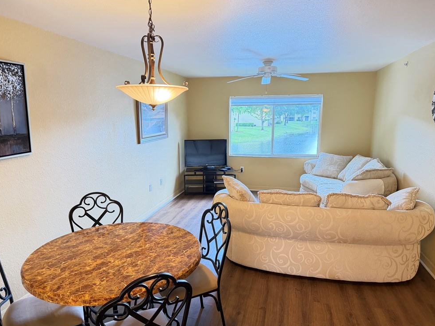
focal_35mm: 25
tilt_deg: -7.6
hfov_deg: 69.4
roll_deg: +1.0
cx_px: 209
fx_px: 314
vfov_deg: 54.9
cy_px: 167
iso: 640
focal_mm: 6.76
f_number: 1.78
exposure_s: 1/60
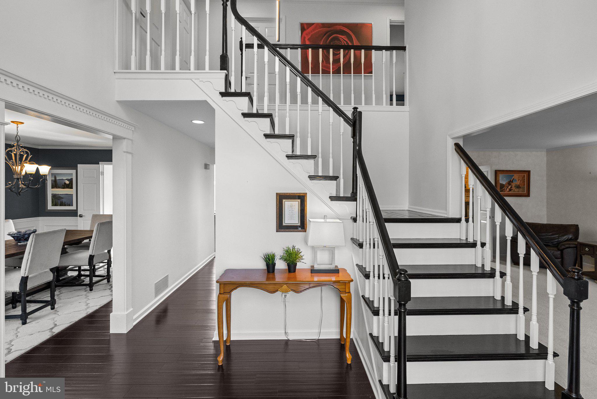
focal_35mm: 16
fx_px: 265
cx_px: 298
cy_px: 200
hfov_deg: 96.7
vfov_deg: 73.8
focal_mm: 16
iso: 2500
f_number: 8
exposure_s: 1/50
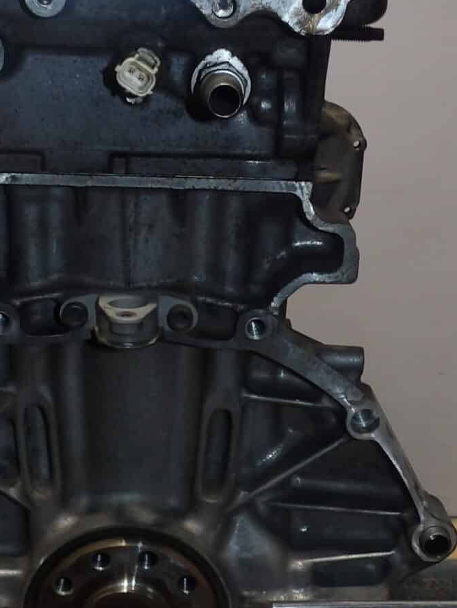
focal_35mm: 69
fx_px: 1214
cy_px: 435
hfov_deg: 21.3
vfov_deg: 27.9
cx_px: 217
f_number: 3.2
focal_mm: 4.3
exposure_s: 1/60
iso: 160
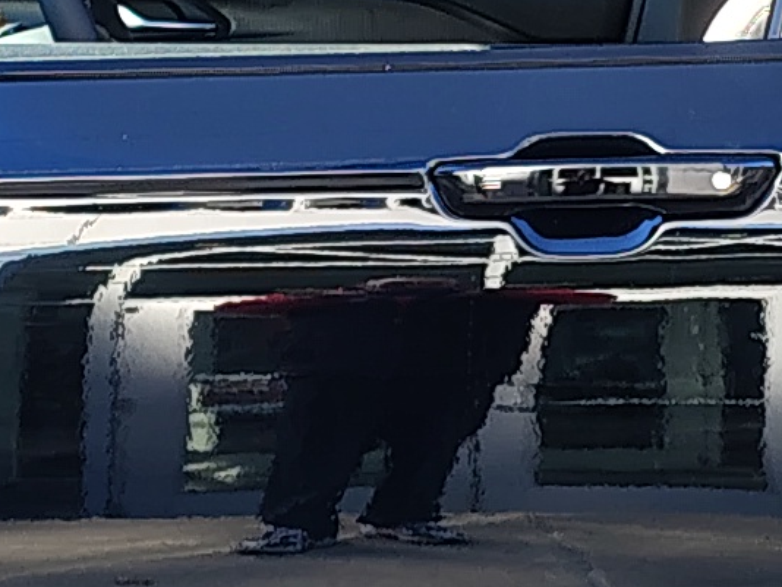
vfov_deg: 8.1
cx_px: 546
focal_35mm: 184
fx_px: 4159
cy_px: 275
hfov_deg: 10.7
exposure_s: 1/122
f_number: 1.8
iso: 100
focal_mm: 5.56
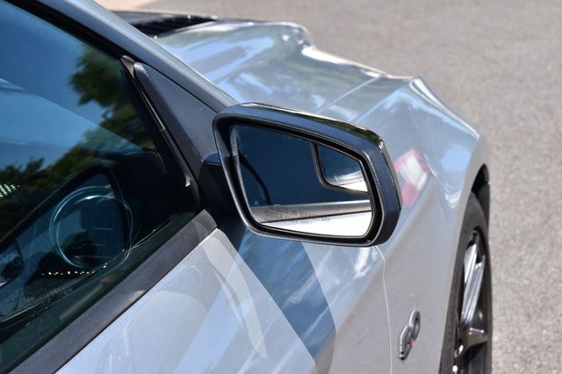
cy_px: 187
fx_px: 1287
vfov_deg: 16.5
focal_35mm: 82
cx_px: 281
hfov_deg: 24.6
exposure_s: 1/400
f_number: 11
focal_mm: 55
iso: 400
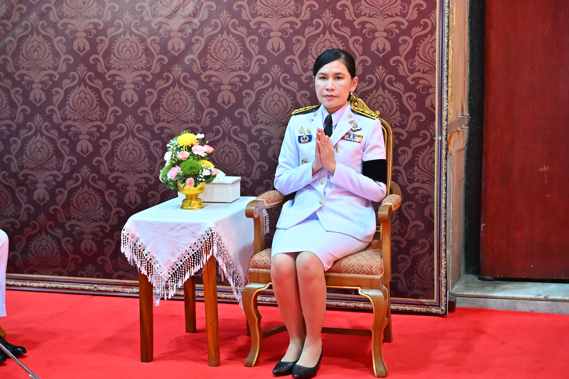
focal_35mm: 77
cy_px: 190
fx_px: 1217
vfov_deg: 17.7
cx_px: 284
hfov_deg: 26.3
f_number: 4
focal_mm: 77
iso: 1600
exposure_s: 1/200
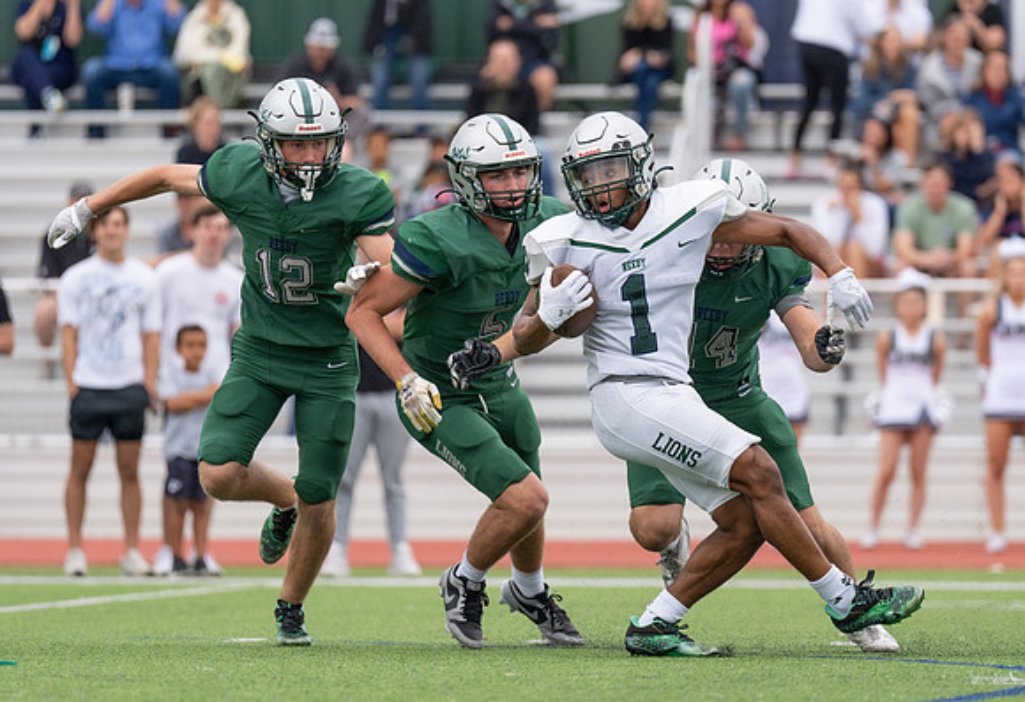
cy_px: 347
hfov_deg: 5.5
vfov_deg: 3.8
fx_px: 10634
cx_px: 640
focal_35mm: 370
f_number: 2.8
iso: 250
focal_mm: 200
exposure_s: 1/1250
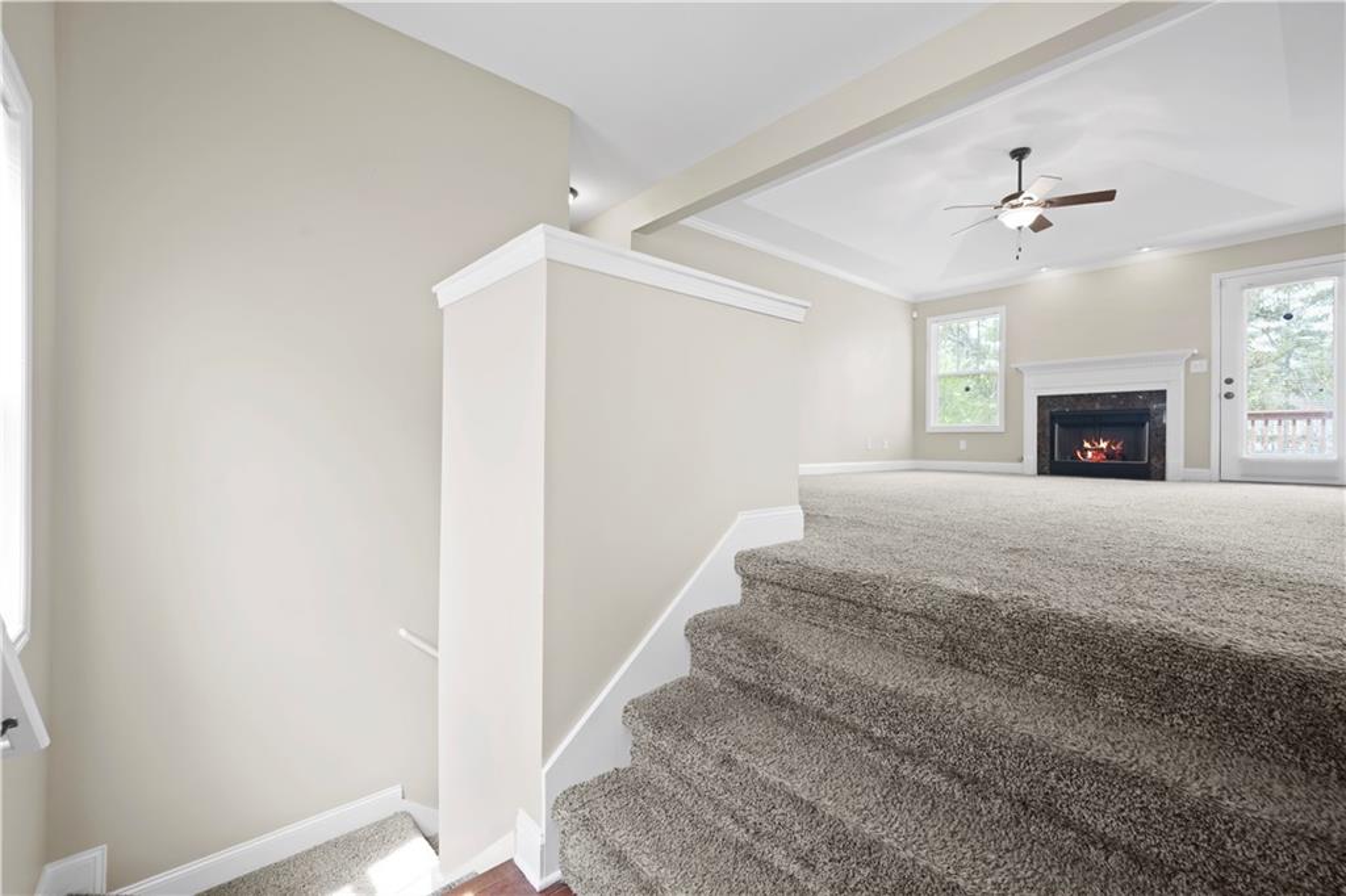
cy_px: 448
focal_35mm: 14
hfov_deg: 104.3
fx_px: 523
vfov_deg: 81.2
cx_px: 673
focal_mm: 14
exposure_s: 1/3
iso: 400
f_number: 8
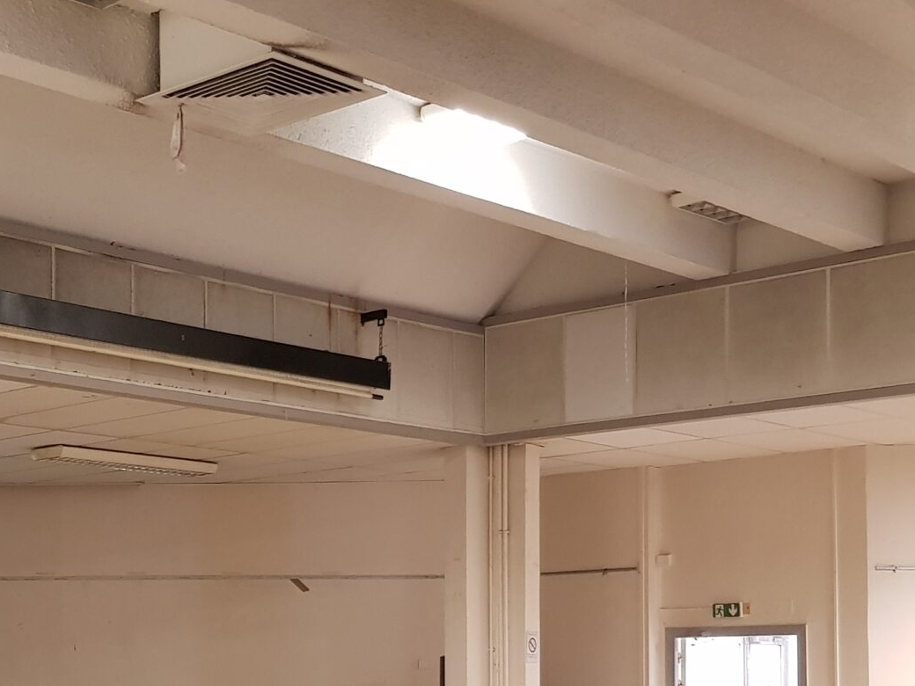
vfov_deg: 22.2
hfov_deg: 28.5
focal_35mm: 64
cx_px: 18
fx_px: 1692
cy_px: 654
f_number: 1.7
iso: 250
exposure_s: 1/20
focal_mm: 4.2
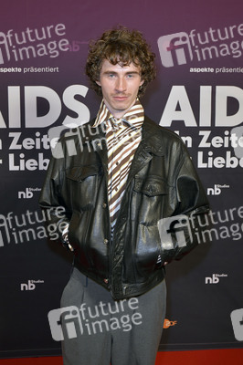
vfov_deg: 43.6
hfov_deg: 29.8
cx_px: 122
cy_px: 182
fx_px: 456
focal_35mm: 45
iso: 1600
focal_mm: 45
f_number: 6.3
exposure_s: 1/250
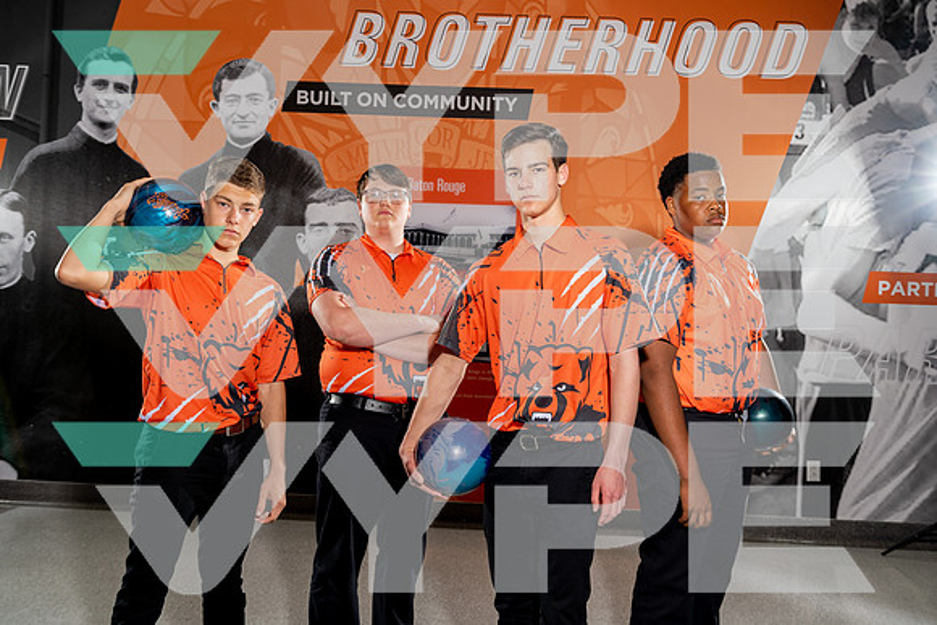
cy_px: 312
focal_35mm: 31
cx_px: 468
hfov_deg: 60.3
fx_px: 807
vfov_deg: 42.3
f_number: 7.1
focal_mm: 31
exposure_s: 1/250
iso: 100
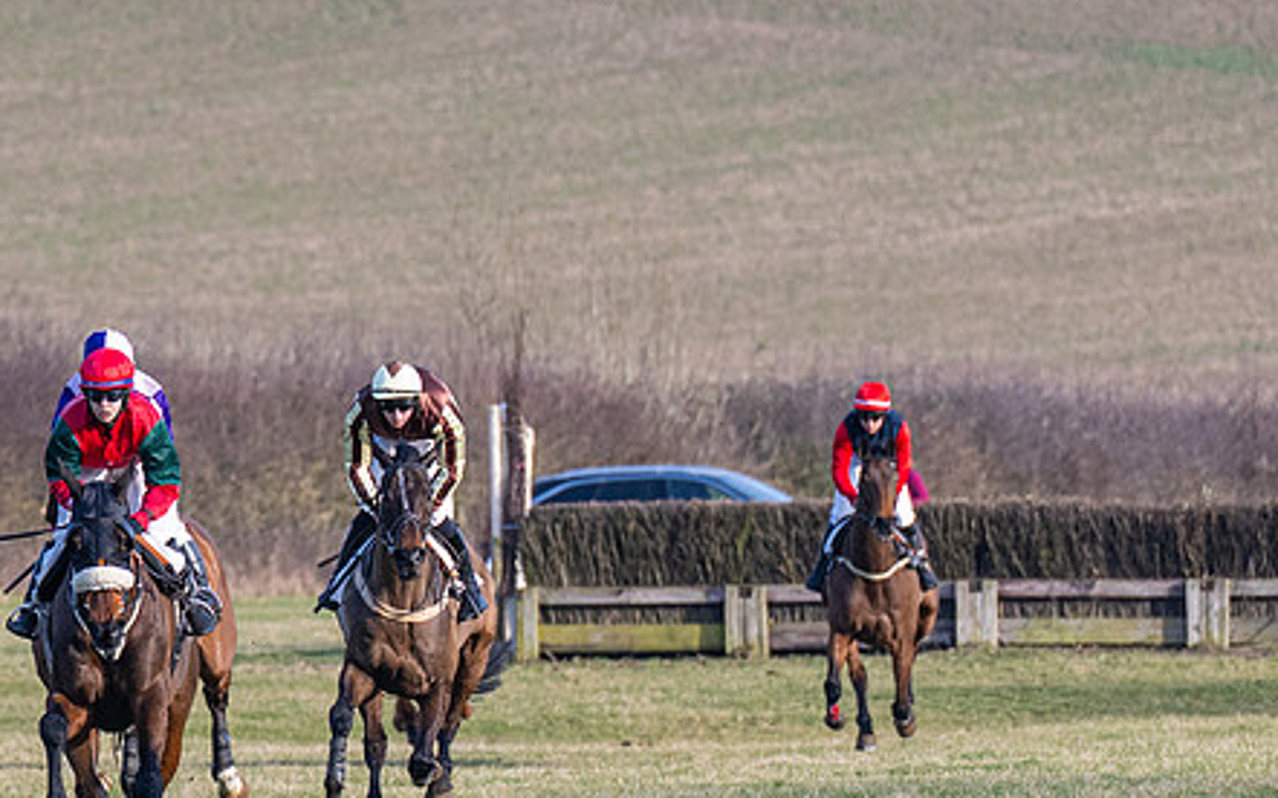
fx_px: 28066
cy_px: 660
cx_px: -78
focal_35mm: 806
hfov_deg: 2.6
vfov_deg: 1.6
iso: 400
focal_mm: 200
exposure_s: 1/1600
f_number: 4
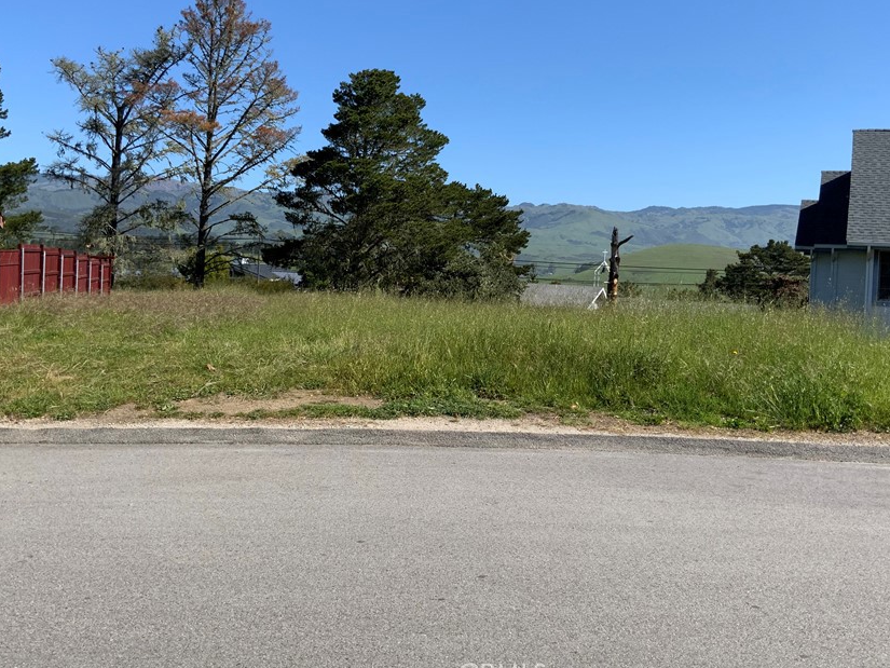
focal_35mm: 36
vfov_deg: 39.5
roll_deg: -2.9
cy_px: 274
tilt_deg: -1.6
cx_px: 462
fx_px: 926
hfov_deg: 51.3
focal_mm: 3
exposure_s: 1/2058
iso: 16
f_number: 1.8
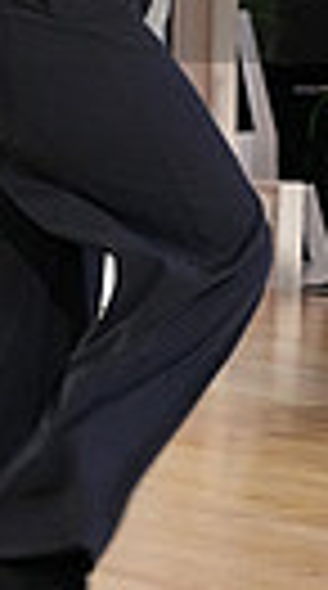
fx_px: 3333
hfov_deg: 5.6
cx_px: 348
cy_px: -86
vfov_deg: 10.0
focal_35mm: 214
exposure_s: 1/200
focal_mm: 46
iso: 5000
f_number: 6.3
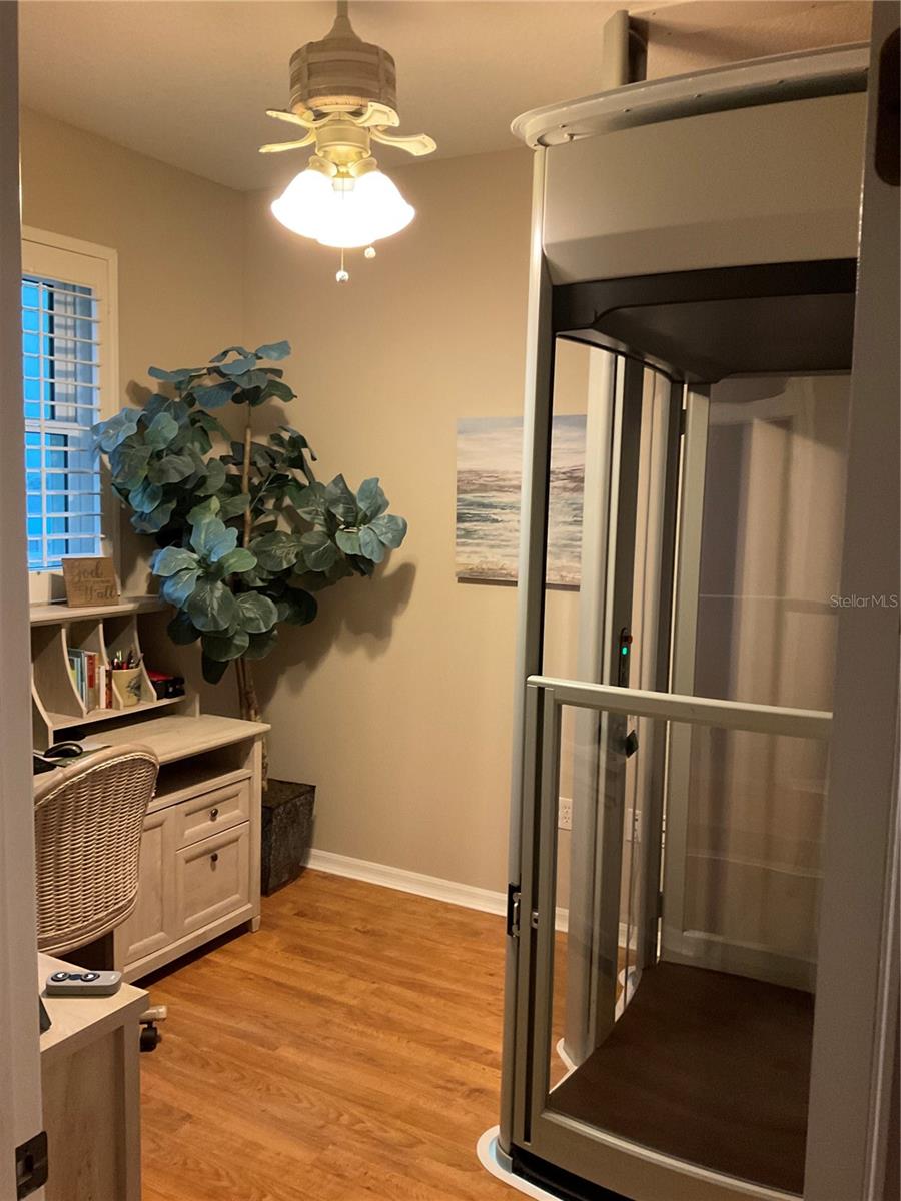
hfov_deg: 48.2
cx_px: 450
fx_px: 1006
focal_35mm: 29
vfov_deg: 61.7
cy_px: 600
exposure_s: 1/40
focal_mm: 3
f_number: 1.8
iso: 320
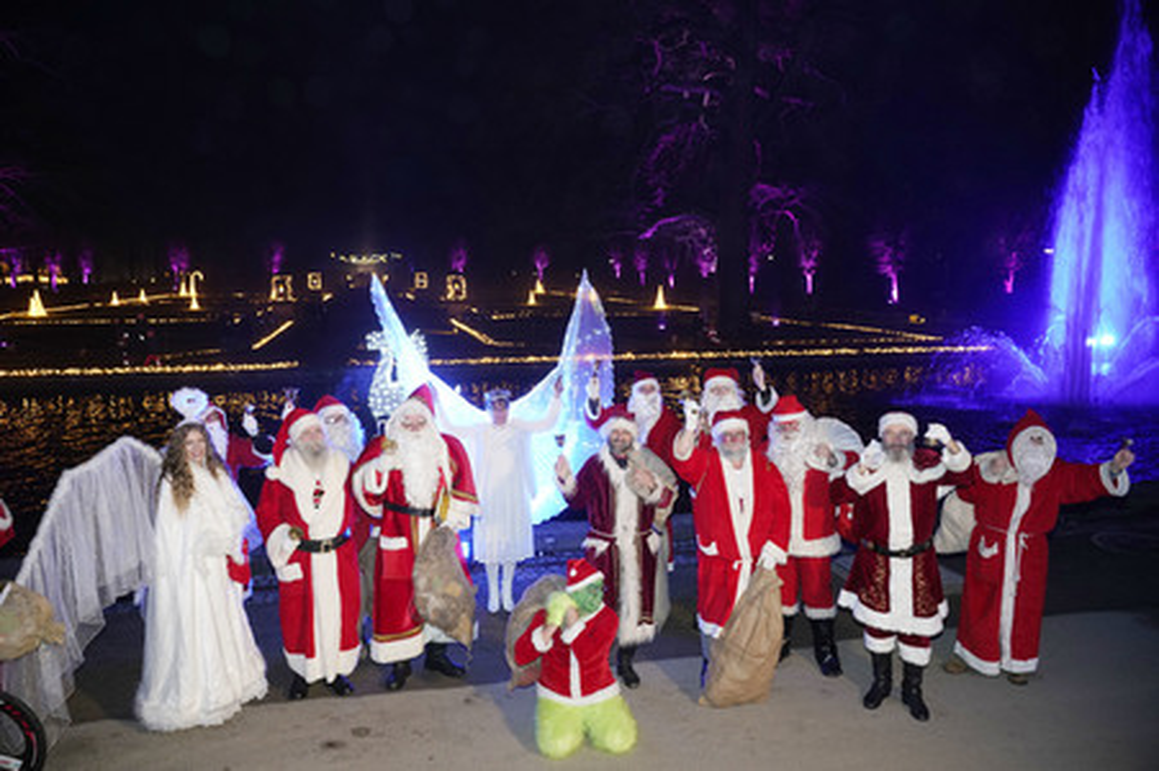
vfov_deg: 46.3
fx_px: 901
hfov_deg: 65.5
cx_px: 580
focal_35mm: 28
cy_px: 386
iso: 1250
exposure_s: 1/30
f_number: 4.5
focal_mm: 28
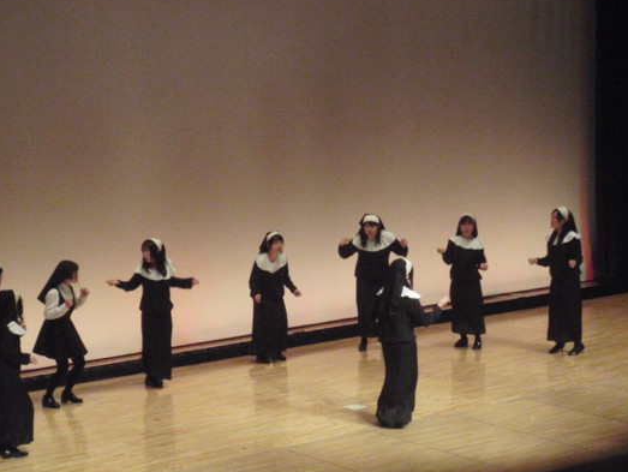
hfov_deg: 20.9
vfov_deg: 15.7
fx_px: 1707
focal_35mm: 94
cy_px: 252
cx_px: 300
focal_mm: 14.67
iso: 800
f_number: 4.3
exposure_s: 1/100
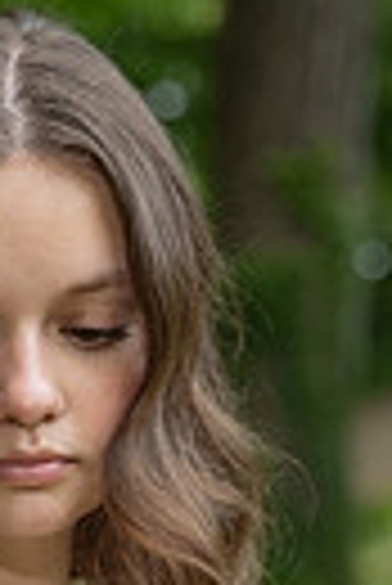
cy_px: 824
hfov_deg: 6.8
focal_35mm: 201
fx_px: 3274
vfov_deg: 10.0
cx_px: 72
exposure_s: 1/500
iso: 200
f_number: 3.2
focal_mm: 58
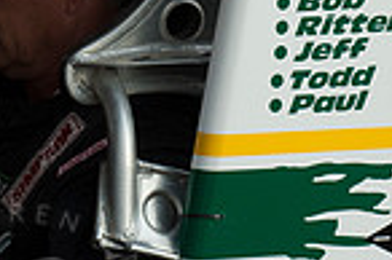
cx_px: 16
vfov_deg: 5.7
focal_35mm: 239
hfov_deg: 8.6
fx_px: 2600
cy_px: 115
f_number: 8
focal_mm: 40
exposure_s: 1/250
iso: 250
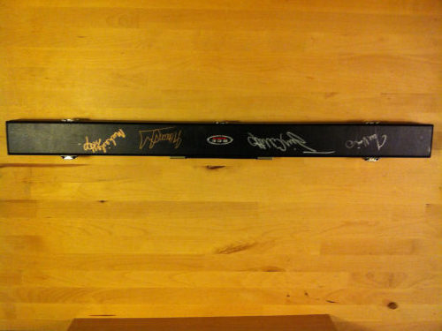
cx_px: 221
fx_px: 447
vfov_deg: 40.7
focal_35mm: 35
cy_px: 166
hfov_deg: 52.6
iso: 200
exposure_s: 1/15
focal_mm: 3.85
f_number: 2.8
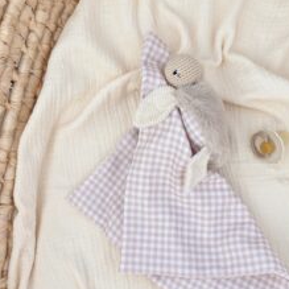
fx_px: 397
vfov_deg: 40.0
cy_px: 164
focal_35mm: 42
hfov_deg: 39.9
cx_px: 166
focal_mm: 5.96
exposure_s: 1/60
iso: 250
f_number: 1.6
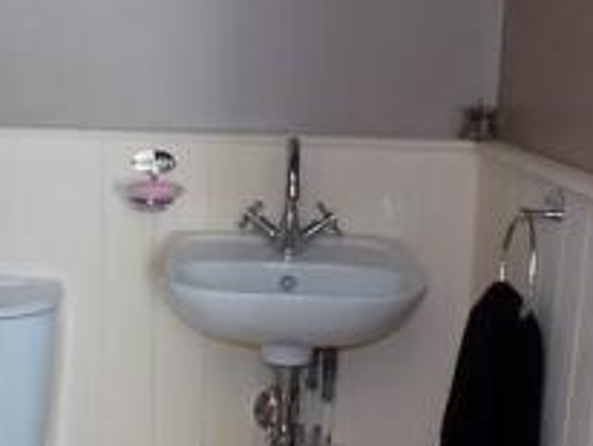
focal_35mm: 65
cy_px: 312
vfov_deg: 22.5
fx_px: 1115
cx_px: 226
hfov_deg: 29.7
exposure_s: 1/30
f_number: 3.1
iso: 360
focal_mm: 4
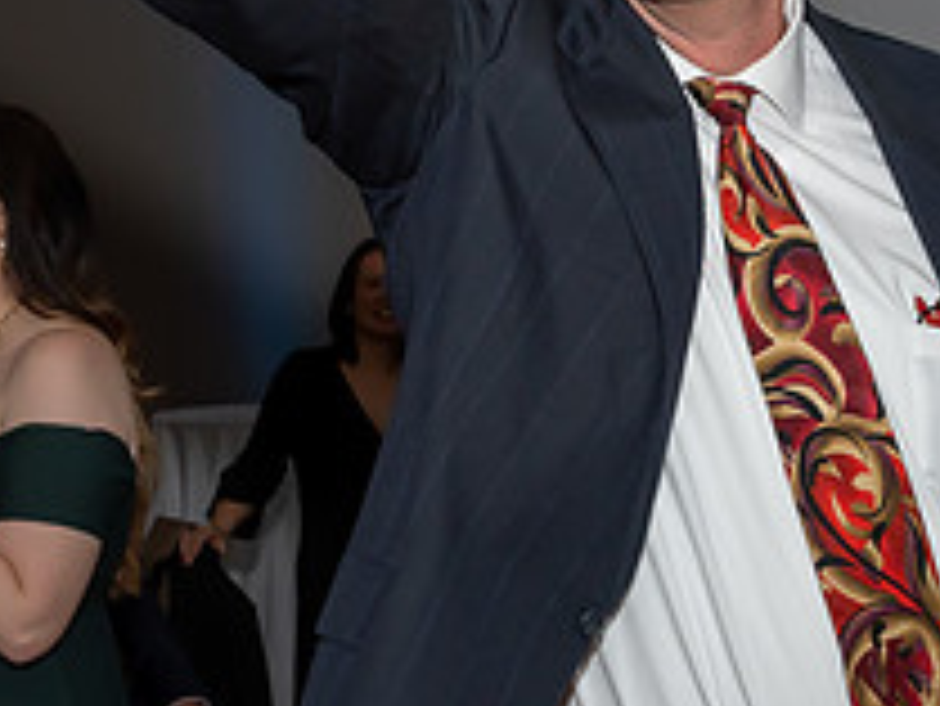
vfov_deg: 13.2
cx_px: 489
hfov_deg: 17.6
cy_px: 171
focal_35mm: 112
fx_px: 3043
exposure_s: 1/250
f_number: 6.3
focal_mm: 24
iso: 400
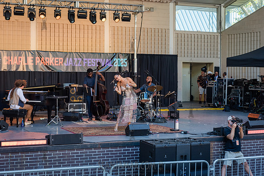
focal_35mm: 70
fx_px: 515
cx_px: 132
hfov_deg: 28.7
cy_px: 88
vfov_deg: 19.4
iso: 1250
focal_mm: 70
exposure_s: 1/500
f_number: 4
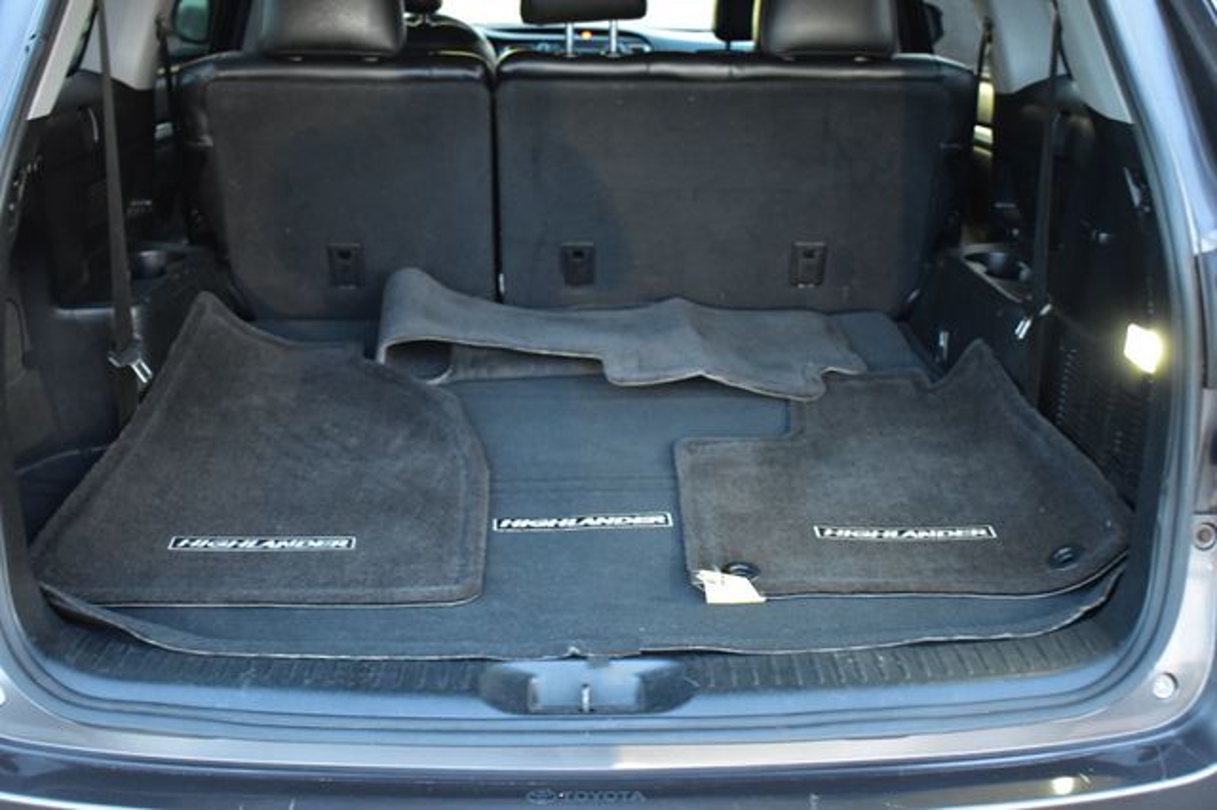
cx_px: 608
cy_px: 405
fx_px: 1470
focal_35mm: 44
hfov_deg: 45.0
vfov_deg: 30.8
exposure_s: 1/6
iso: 1600
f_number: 4.2
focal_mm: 29
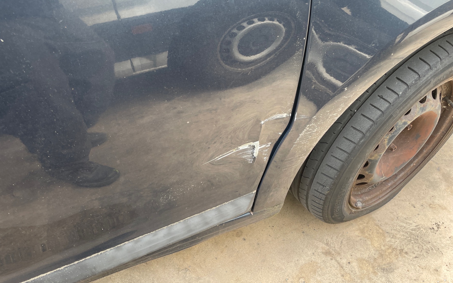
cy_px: 122
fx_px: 346
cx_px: 229
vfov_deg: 44.4
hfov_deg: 66.5
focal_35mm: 28
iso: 40
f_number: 1.6
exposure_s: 1/121
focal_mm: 4.2
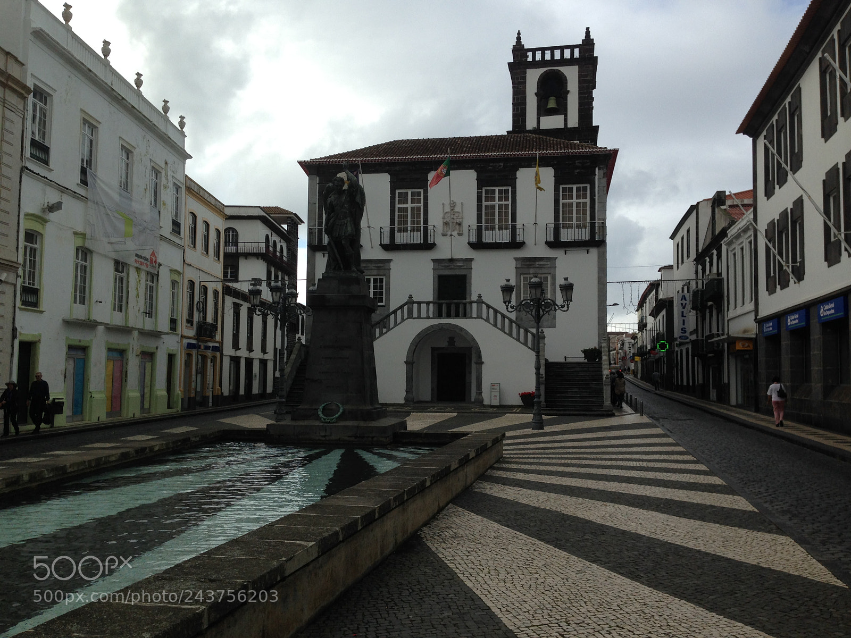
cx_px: 426
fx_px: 811
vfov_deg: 42.9
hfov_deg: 55.4
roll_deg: -1.6
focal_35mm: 33
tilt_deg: +5.1
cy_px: 319
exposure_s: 1/1022
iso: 50
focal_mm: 4.12
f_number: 2.4
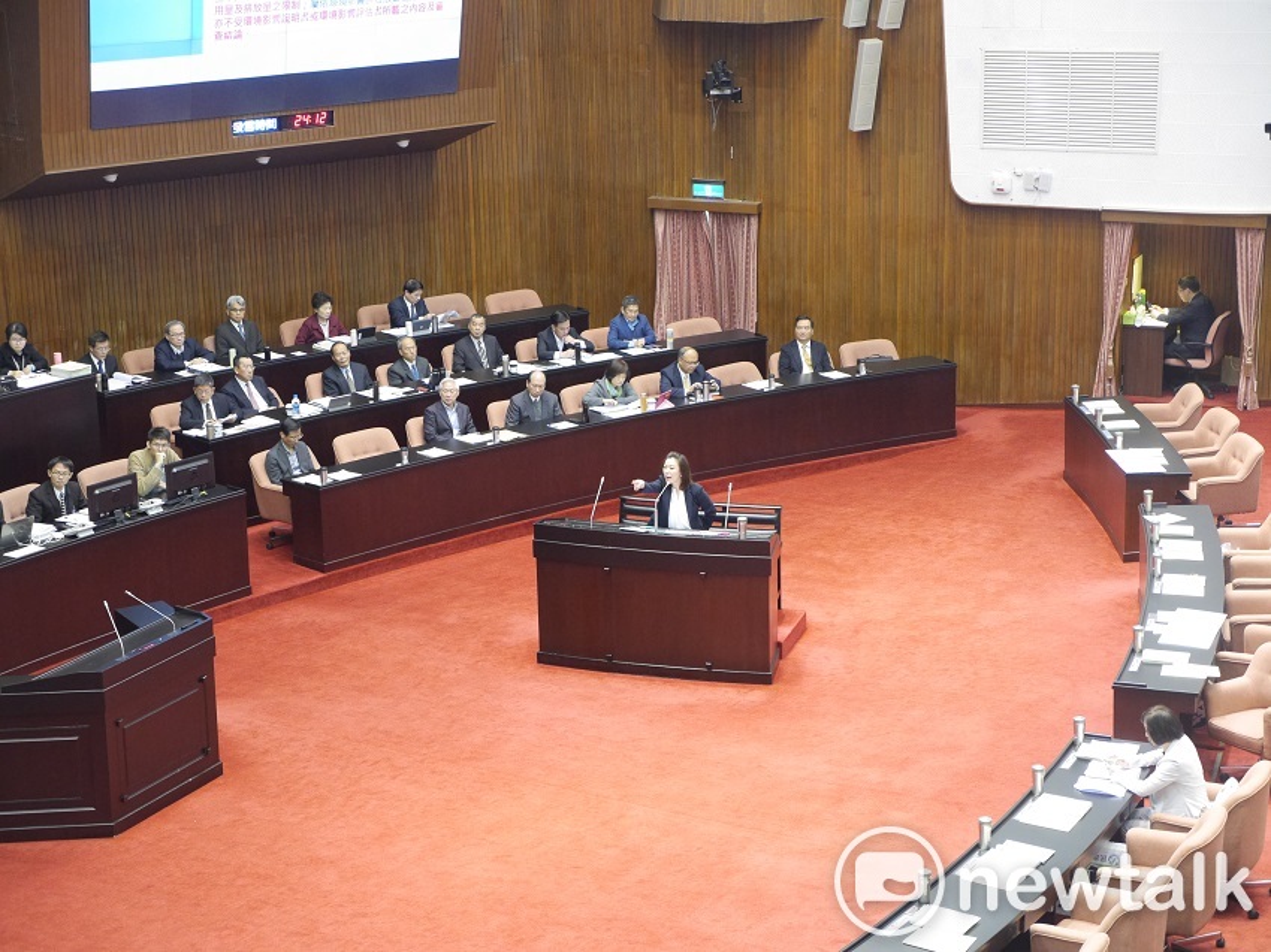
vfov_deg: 21.0
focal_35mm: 70
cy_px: 476
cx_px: 636
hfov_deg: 27.8
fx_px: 2569
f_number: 2.8
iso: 2000
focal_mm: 35
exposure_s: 1/80
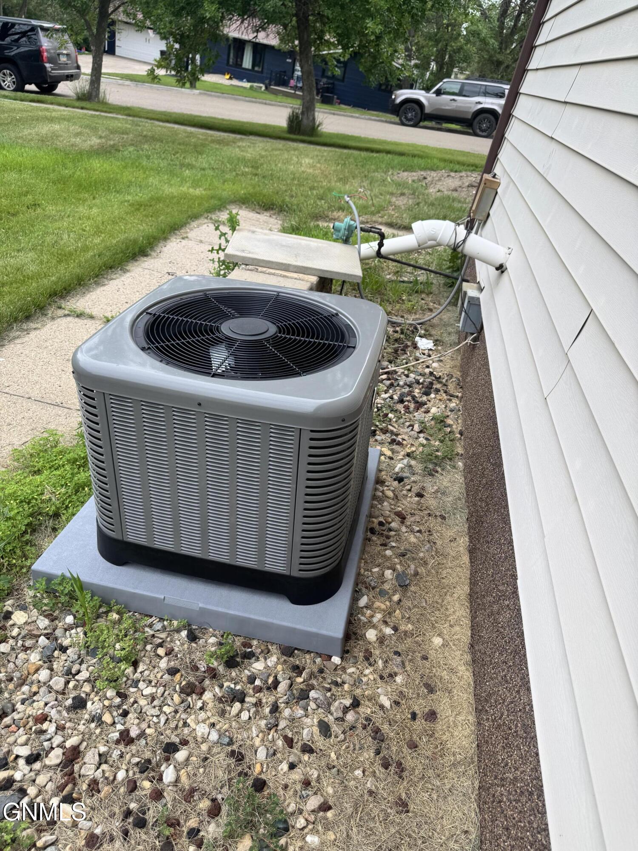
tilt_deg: -30.4
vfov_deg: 71.6
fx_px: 590
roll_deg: -12.1
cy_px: 426
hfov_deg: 56.8
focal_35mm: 24
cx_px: 319
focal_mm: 6.76
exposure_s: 1/430
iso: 80
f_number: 1.78
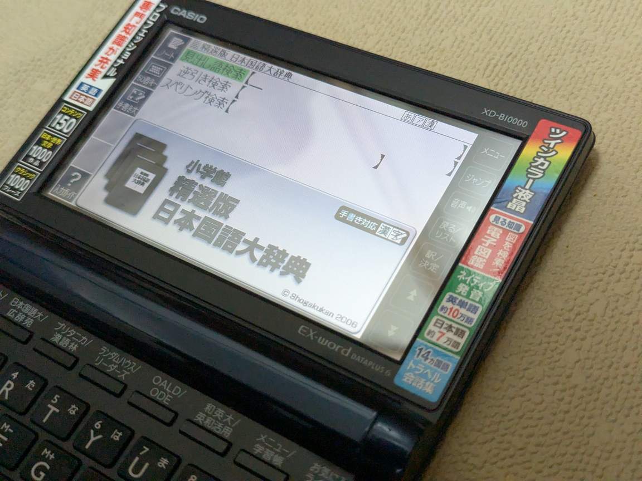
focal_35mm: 48
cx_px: 321
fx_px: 890
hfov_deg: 39.7
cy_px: 240
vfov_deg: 30.3
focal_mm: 6.81
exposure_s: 1/223
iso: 1497
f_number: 1.85
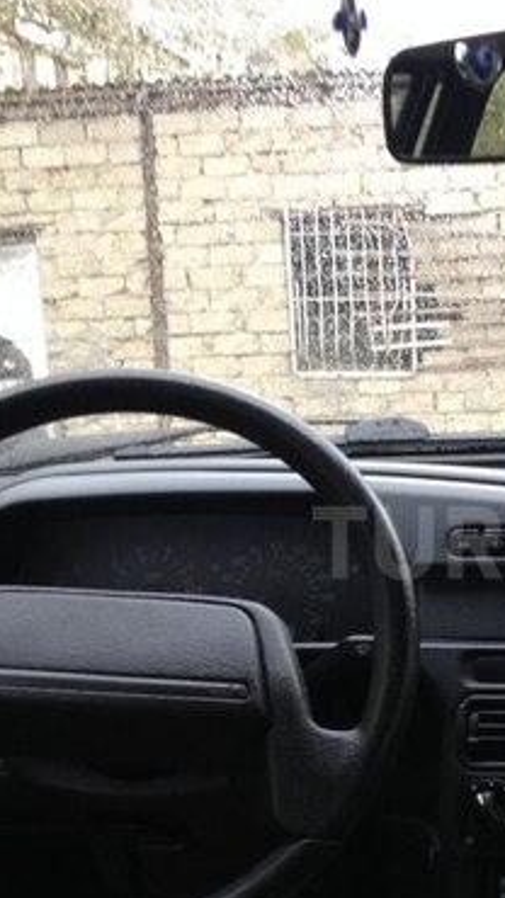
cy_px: 542
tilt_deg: -6.4
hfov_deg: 17.1
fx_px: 1620
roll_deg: +2.1
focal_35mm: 68
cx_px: 561
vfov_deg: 30.9
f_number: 2.4
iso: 100
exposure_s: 1/20
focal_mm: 4.28
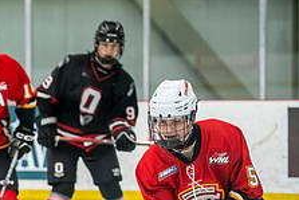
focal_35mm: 317
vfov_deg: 4.3
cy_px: 270
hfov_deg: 6.4
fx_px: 2634
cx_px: -184
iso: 2000
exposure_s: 1/640
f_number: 3.2
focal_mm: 98
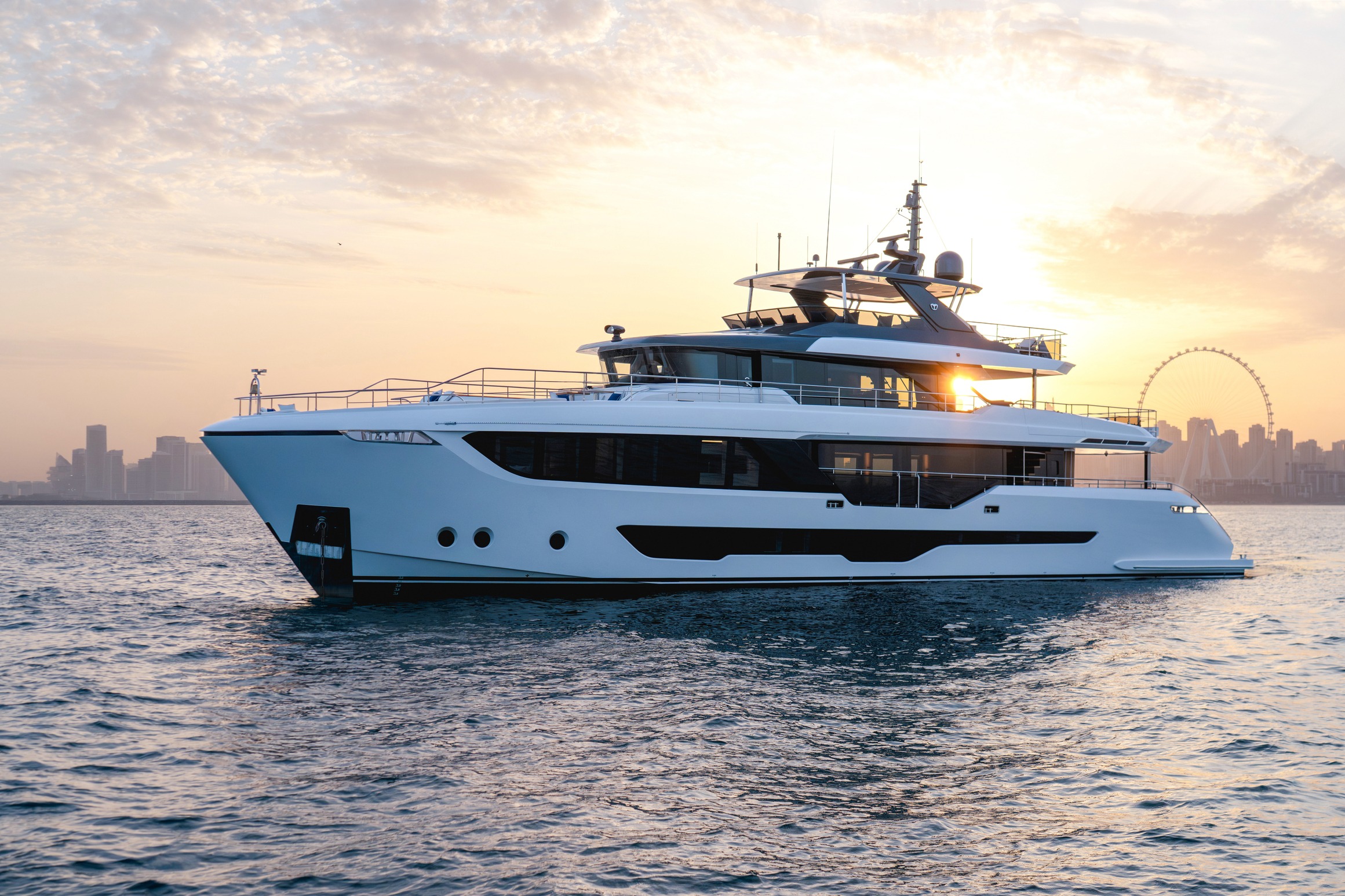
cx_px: 672
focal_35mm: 42
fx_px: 1569
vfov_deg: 31.9
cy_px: 448
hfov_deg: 46.4
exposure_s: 1/2000
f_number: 5.6
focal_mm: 42
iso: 1000
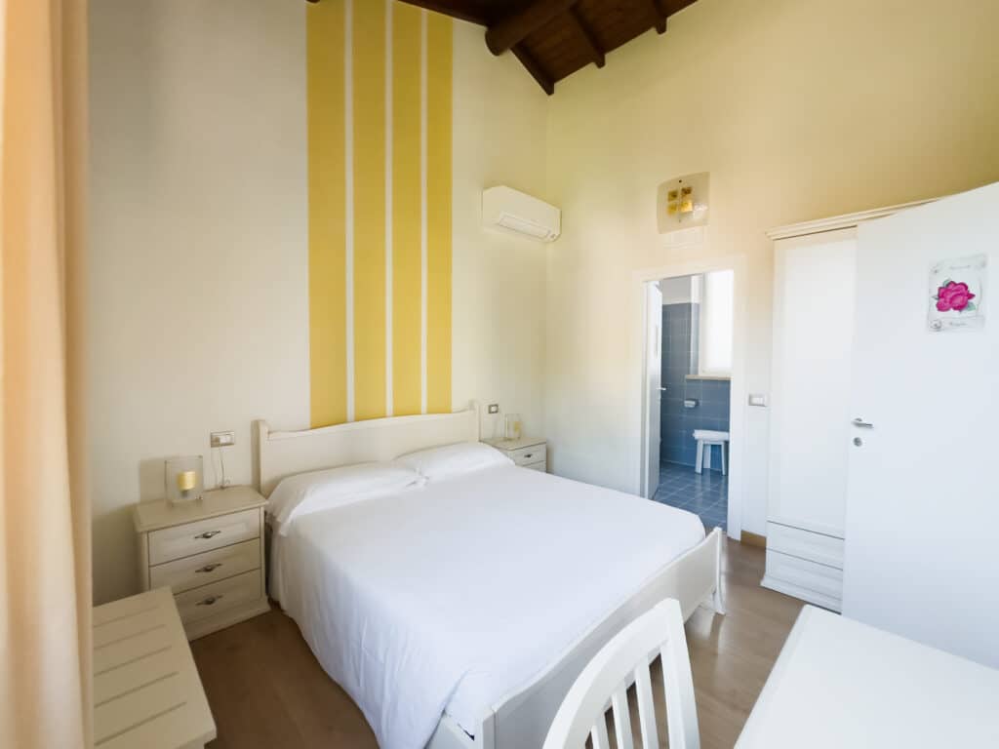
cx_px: 500
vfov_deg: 85.7
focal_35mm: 14
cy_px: 374
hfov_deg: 102.1
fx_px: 404
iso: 320
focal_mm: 2.22
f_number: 2.2
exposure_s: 1/90
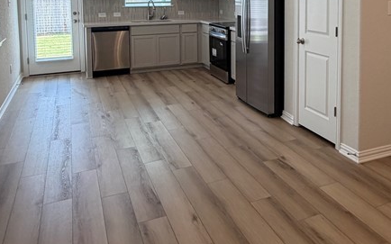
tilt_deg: -3.3
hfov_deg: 54.4
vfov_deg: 33.9
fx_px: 373
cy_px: 16
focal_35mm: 35
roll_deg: +0.6
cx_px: 254
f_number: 2.2
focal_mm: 2.22
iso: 125
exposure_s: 1/120
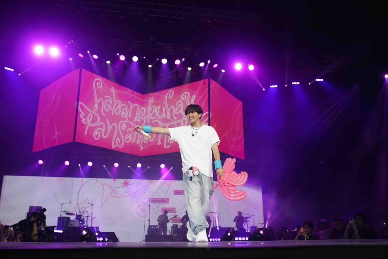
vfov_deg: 37.9
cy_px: 130
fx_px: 377
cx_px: 194
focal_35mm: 35
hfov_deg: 54.4
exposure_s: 1/800
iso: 640
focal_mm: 35
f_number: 2.8
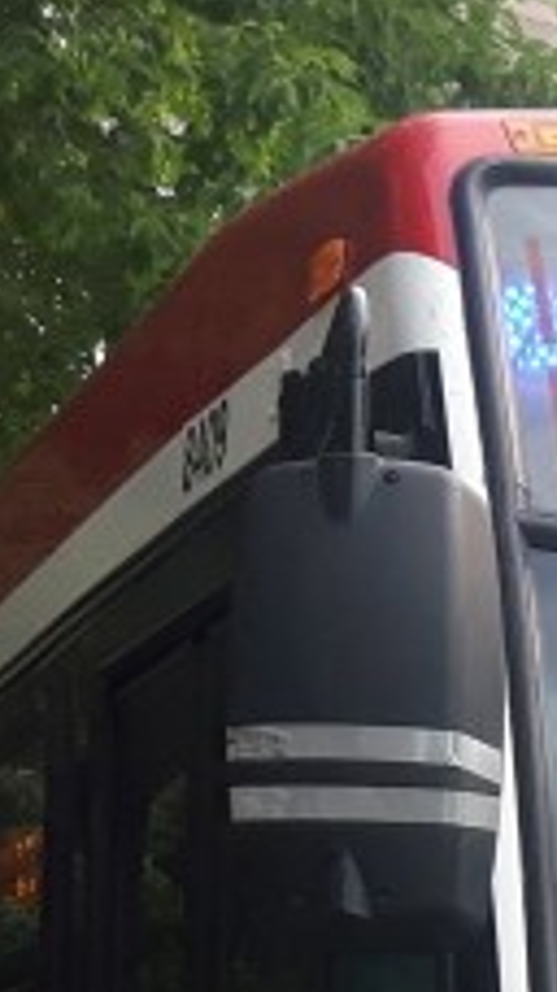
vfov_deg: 13.3
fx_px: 3997
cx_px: 1236
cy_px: 1510
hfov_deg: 7.5
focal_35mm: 152
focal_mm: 3.7
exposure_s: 1/303
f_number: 1.9
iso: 40
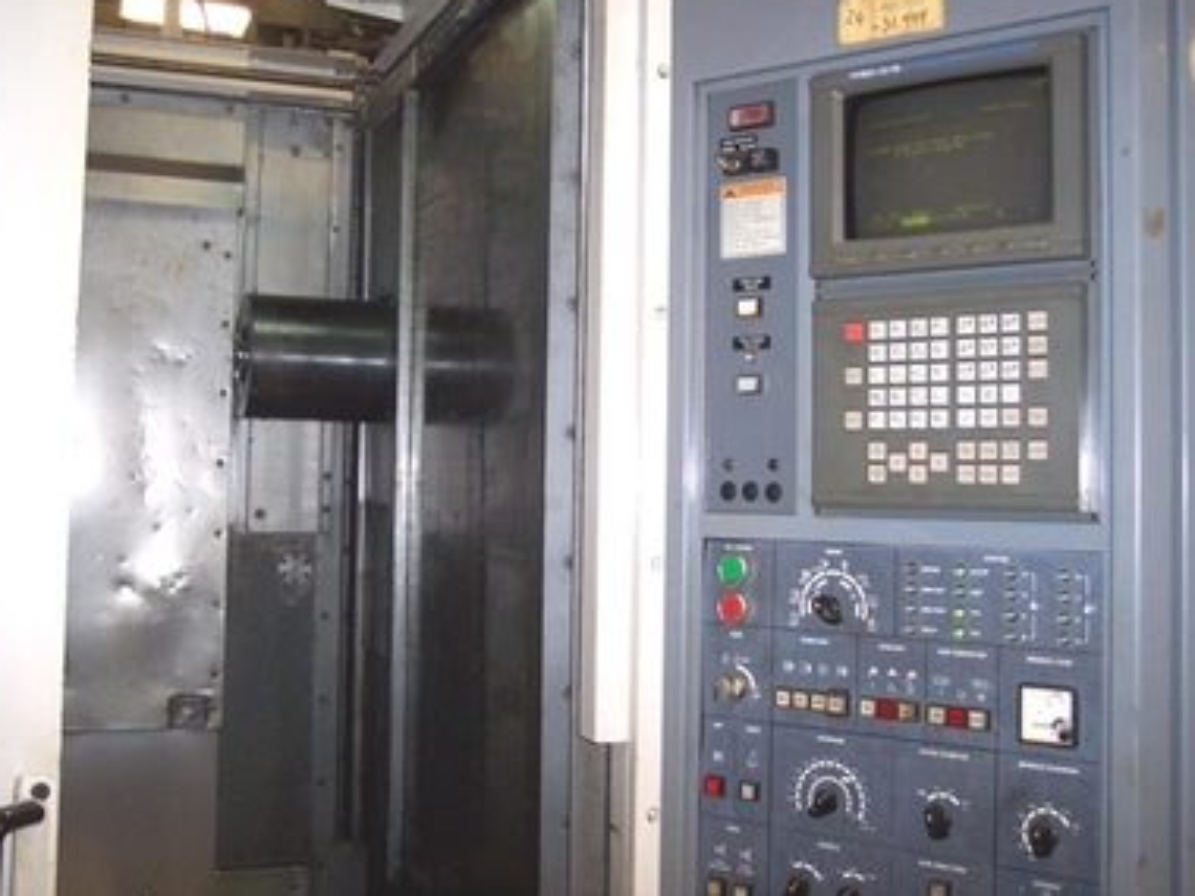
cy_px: 428
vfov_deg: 36.0
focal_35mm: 40
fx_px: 1381
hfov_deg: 46.8
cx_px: 585
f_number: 2.8
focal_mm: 8
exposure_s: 1/30
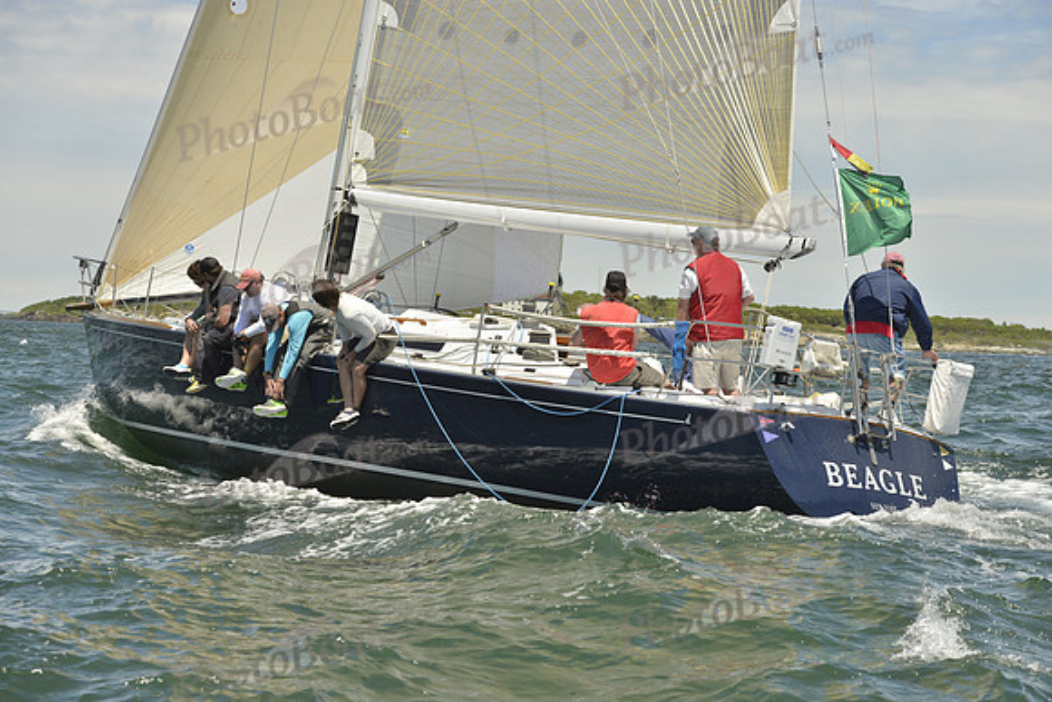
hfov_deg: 28.8
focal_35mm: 70
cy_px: 351
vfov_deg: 19.5
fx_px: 2046
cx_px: 526
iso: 280
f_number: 7.1
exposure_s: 1/1600
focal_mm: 70
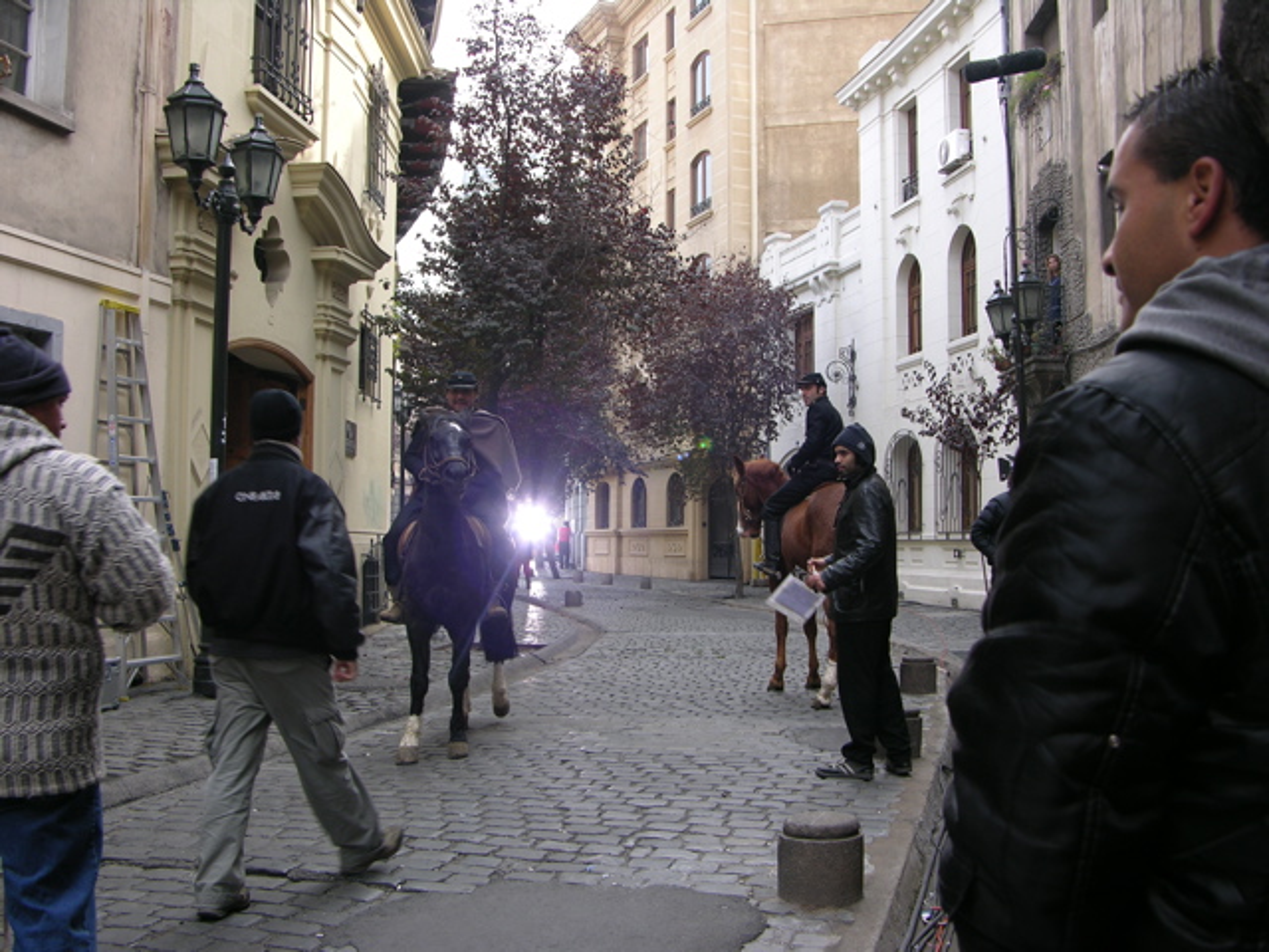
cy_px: 476
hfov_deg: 52.6
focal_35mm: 35
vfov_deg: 40.7
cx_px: 634
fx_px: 1283
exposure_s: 1/55.8
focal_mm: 8.9
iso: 50
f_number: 3.2
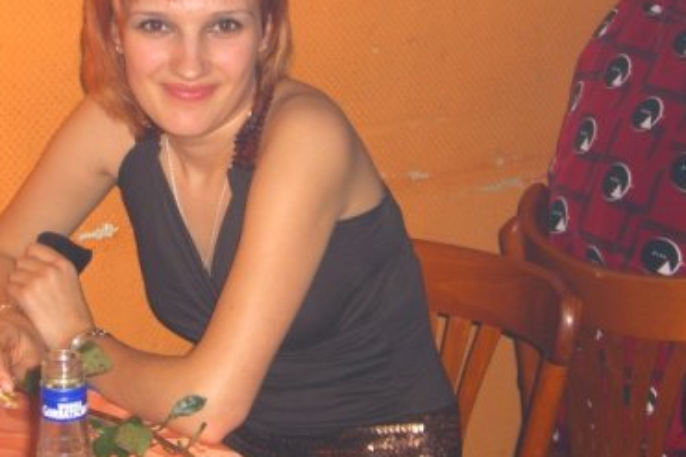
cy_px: 144
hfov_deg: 21.1
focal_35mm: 96
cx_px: 185
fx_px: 1828
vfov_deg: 14.2
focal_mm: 11.8
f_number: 3.6
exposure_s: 1/60
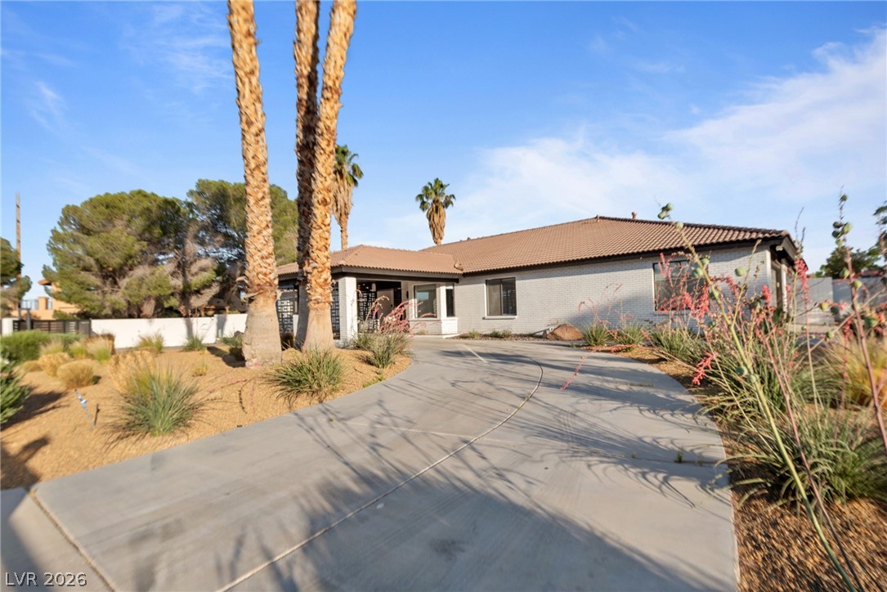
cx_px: 444
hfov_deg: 90.0
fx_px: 444
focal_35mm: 18
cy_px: 296
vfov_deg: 67.4
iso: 100
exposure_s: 1/320
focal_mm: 18
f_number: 7.1
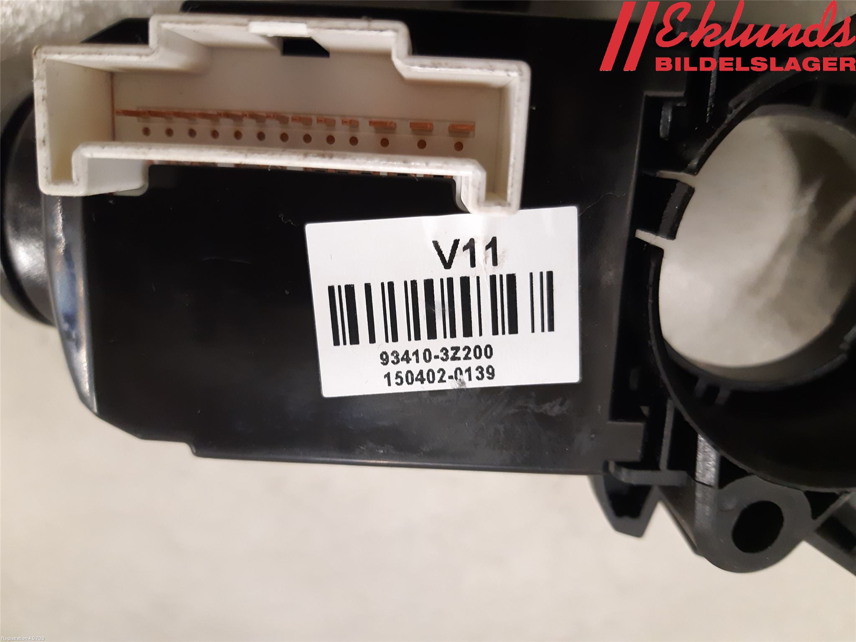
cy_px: 321
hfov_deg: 67.3
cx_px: 428
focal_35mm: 26
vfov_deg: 53.1
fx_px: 643
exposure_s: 1/33
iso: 250
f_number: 1.7
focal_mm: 3.93
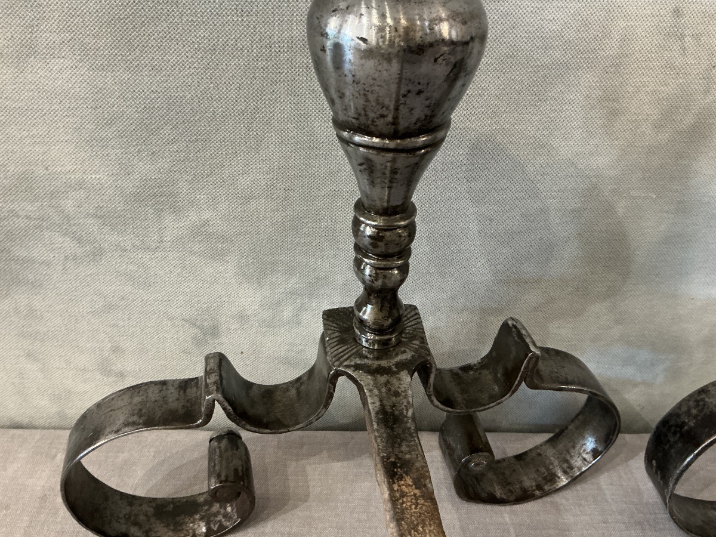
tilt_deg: -32.2
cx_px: 358
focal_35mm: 28
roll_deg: -1.7
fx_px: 579
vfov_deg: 49.7
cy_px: 268
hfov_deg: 63.4
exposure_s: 1/33
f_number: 1.8
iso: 250
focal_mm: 3
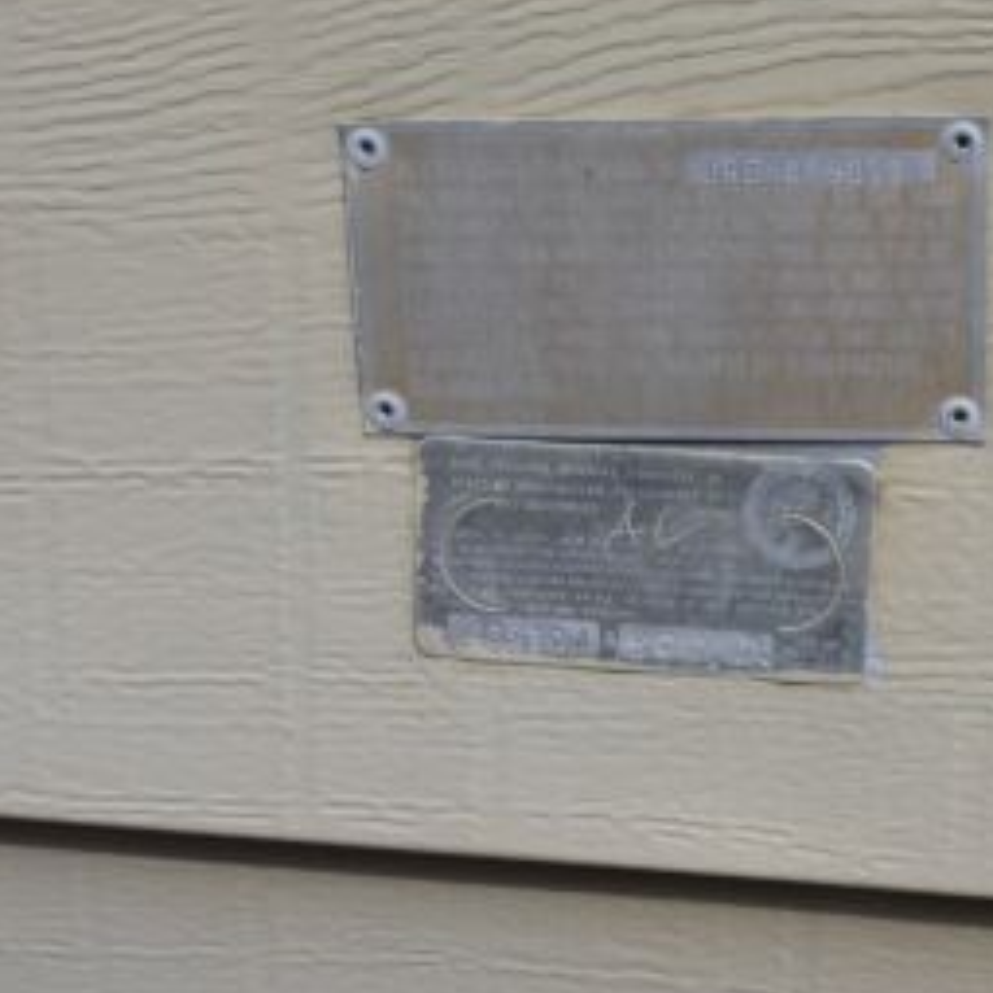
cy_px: 530
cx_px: 736
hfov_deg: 27.8
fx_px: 1980
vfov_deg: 28.2
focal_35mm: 61
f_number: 3.2
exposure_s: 1/1250
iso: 100
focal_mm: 7.9
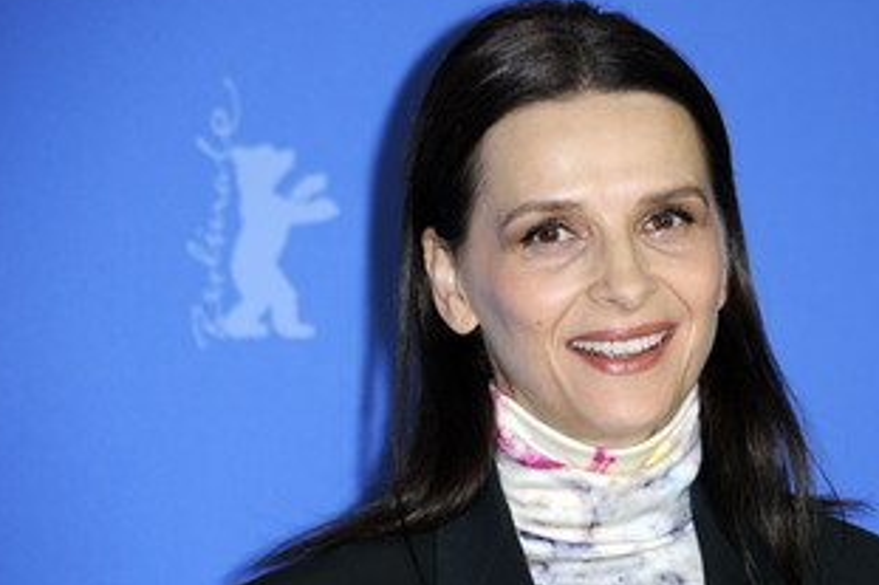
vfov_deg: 4.1
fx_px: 8126
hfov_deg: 6.2
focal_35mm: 333
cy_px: 382
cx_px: 565
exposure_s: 1/200
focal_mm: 230
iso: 800
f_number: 6.3
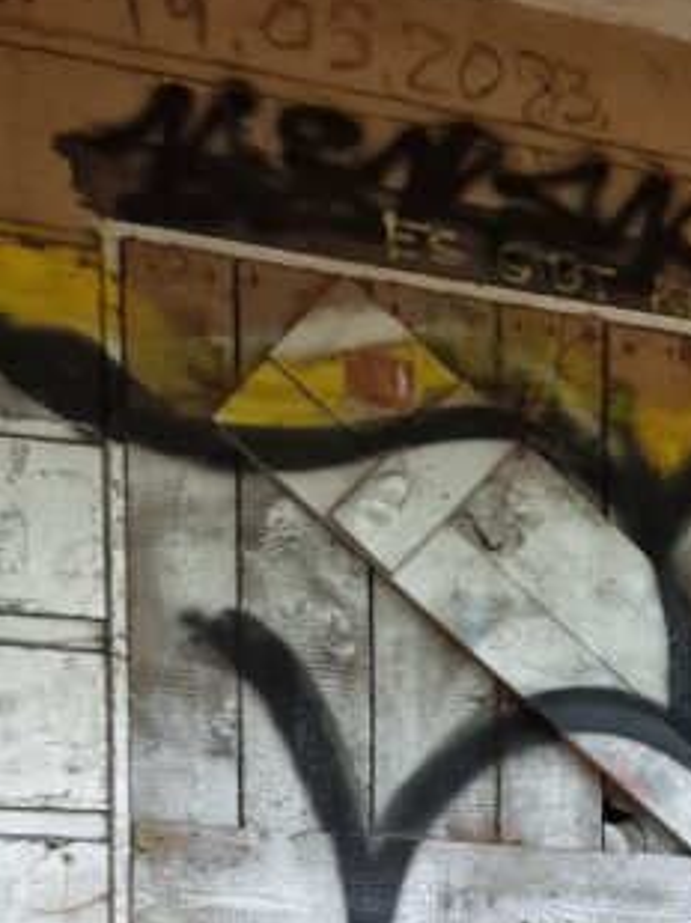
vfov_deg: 23.4
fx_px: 2026
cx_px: 950
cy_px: 1122
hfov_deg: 17.8
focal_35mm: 76
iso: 250
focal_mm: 6.4
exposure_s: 1/100
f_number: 1.8
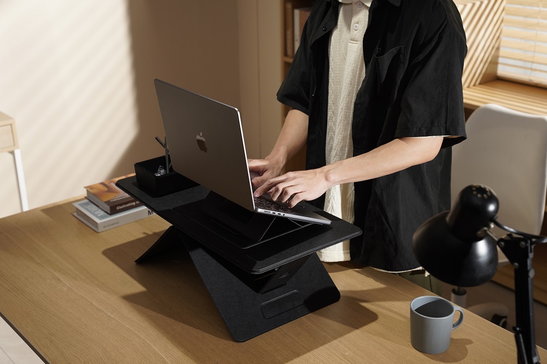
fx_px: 788
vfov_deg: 26.0
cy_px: 182
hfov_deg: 38.3
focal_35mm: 52
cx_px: 274
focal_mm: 51.9
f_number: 5.6
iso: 400
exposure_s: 1/100
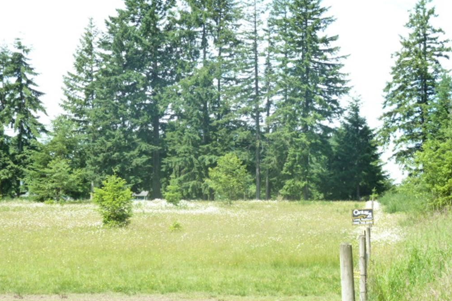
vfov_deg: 16.6
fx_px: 1029
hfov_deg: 24.8
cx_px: 226
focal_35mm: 82
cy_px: 169
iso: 125
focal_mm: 12.8
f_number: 4.2
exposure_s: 1/125
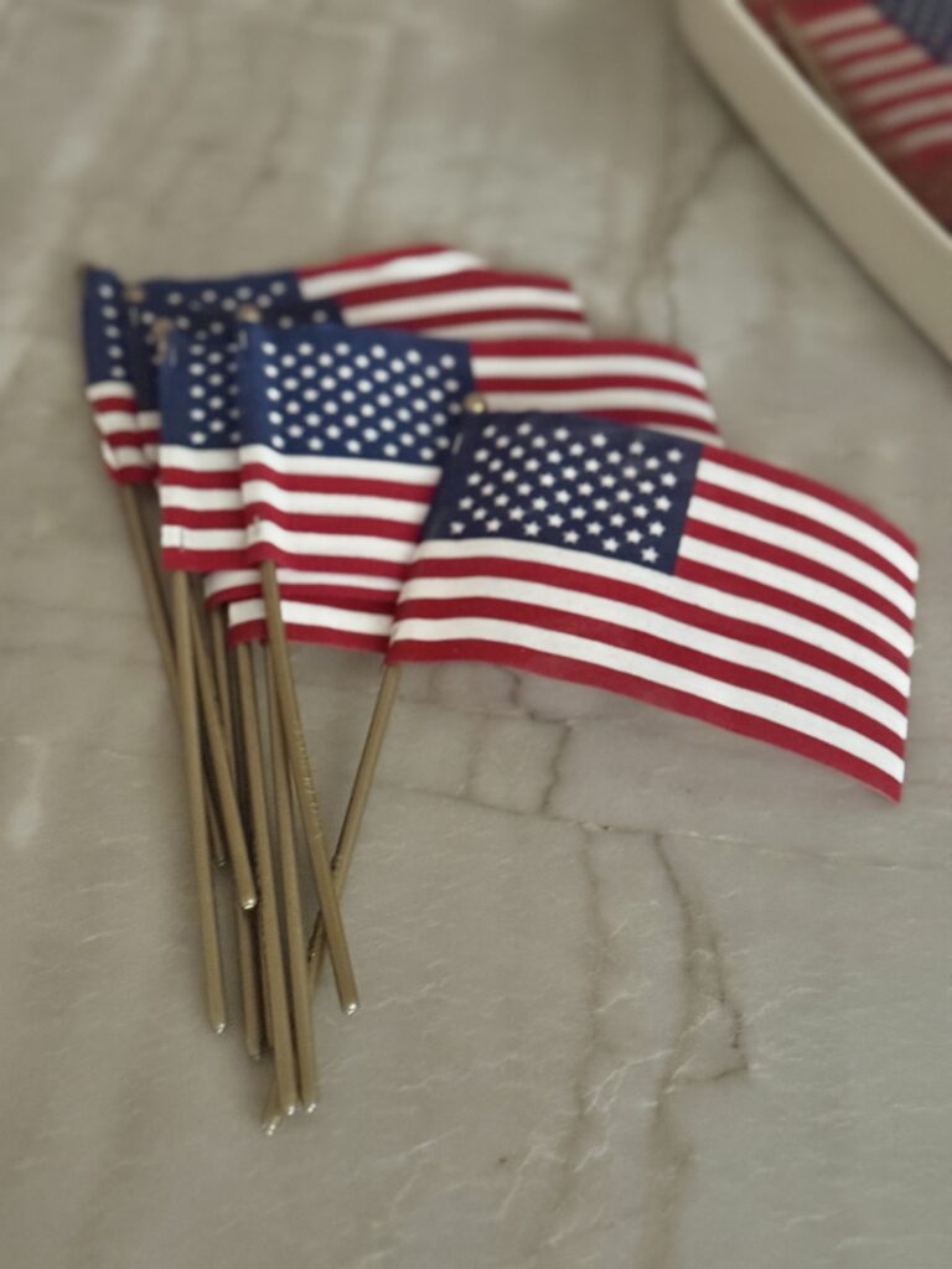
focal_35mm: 48
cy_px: 634
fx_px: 1760
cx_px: 476
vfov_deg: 39.7
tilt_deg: -48.9
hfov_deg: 30.3
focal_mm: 6.76
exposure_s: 1/20
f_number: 1.78
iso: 800
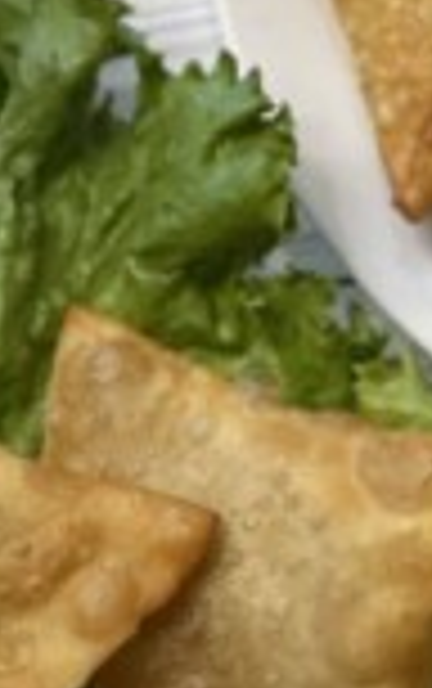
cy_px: 706
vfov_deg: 11.9
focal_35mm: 173
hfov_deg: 7.6
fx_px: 3250
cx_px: 9
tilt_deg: -85.7
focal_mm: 6
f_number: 2
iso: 200
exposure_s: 1/120
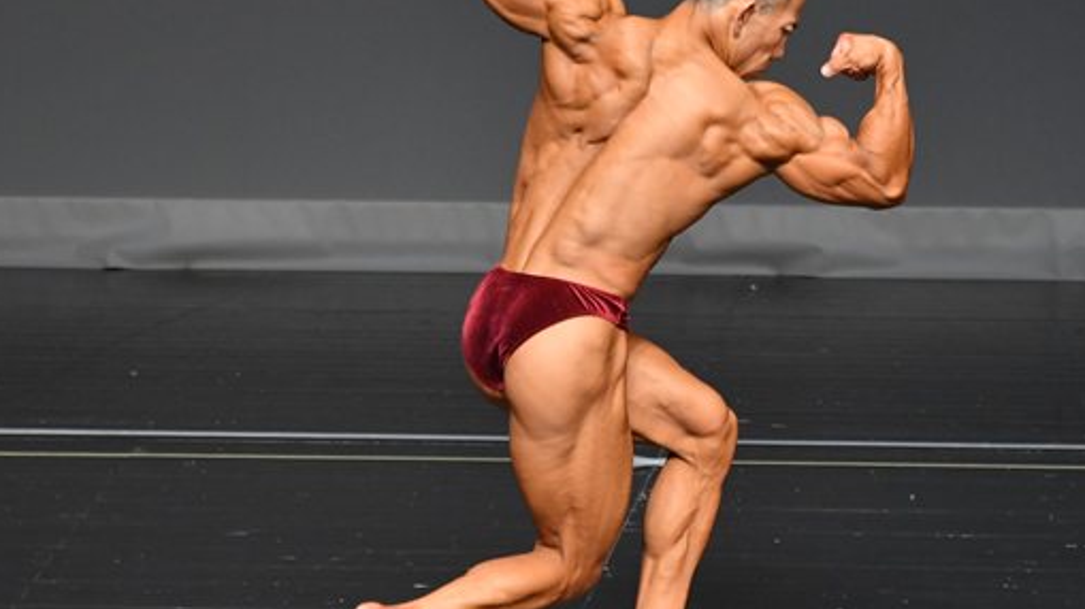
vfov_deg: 2.0
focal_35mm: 598
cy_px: 292
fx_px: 17200
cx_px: 609
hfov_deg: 3.6
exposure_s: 1/400
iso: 2500
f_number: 5.6
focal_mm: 250
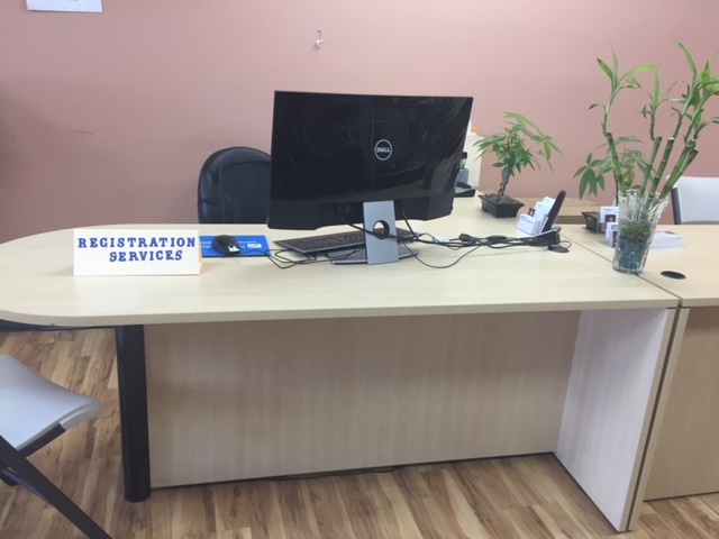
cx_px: 360
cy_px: 270
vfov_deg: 48.2
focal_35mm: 29
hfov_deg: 61.7
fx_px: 602
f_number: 2.2
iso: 40
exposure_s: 1/30
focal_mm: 4.15
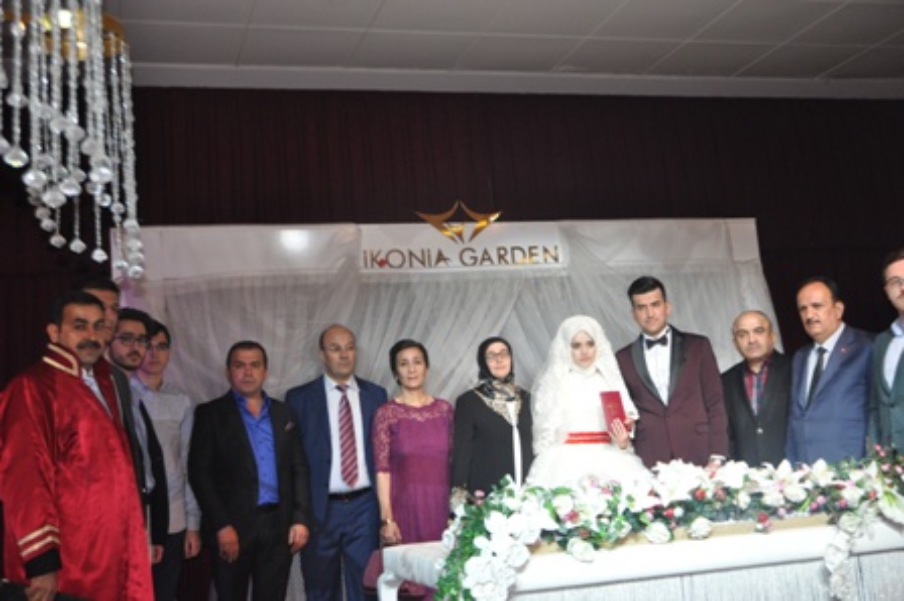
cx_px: 452
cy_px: 300
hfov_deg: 42.4
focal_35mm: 46
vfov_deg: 28.9
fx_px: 1167
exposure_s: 1/60
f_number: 4
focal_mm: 31
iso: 800
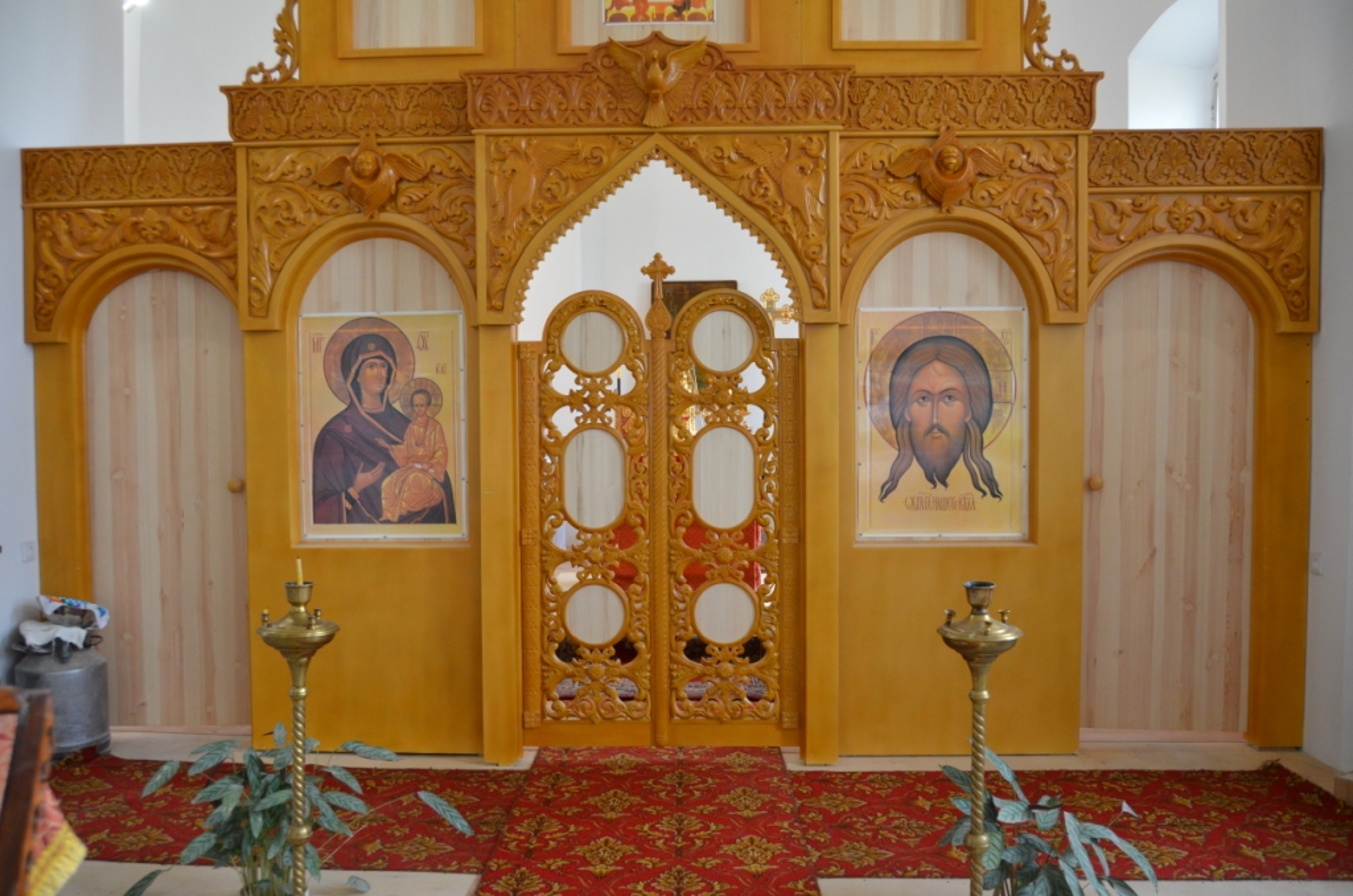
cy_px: 448
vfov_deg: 43.4
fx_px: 1125
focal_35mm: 30
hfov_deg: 62.0
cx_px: 676
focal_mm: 20
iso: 800
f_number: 3.5
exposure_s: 1/40
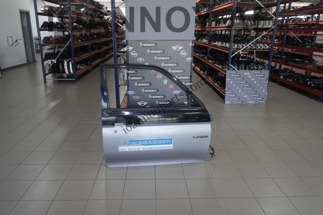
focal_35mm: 27
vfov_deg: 47.9
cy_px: 108
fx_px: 242
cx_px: 162
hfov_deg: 67.4
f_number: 4
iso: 1250
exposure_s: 1/160
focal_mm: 18
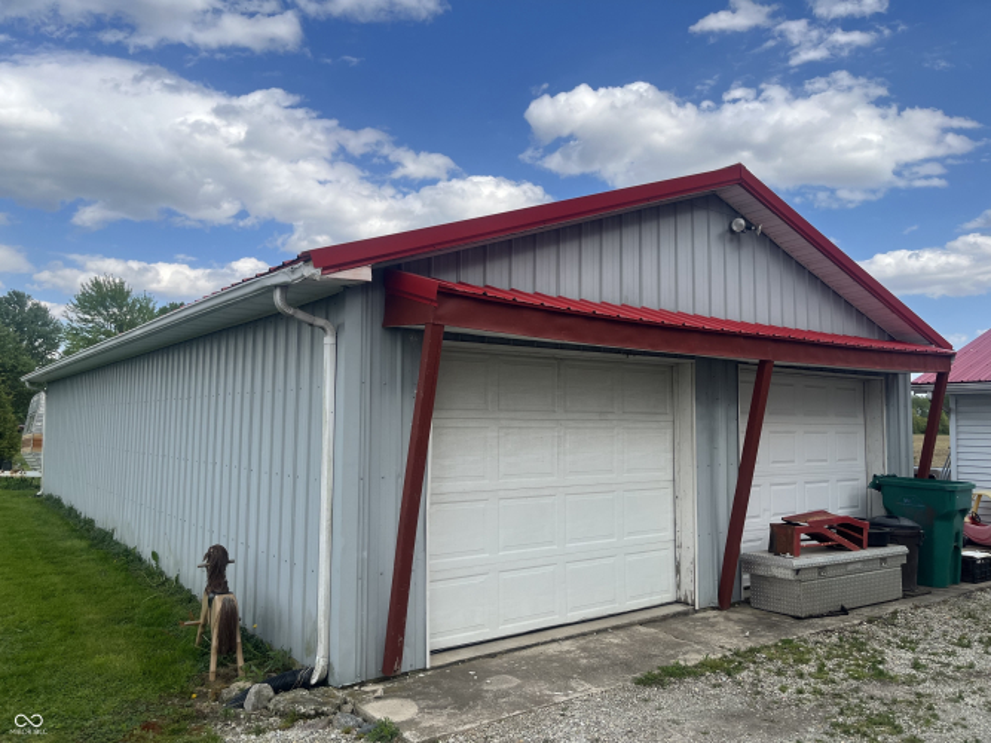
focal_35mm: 26
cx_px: 496
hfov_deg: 67.3
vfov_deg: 53.0
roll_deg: +0.2
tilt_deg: +3.9
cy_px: 372
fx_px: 744
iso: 50
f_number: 1.6
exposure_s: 1/2632
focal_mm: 5.1
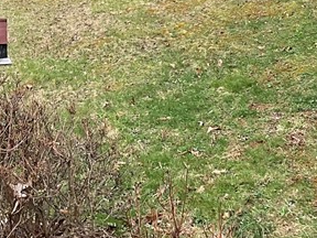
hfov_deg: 18.7
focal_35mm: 103
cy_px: -51
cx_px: 21
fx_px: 943
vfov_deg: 13.9
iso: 16
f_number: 1.8
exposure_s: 1/170
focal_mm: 3
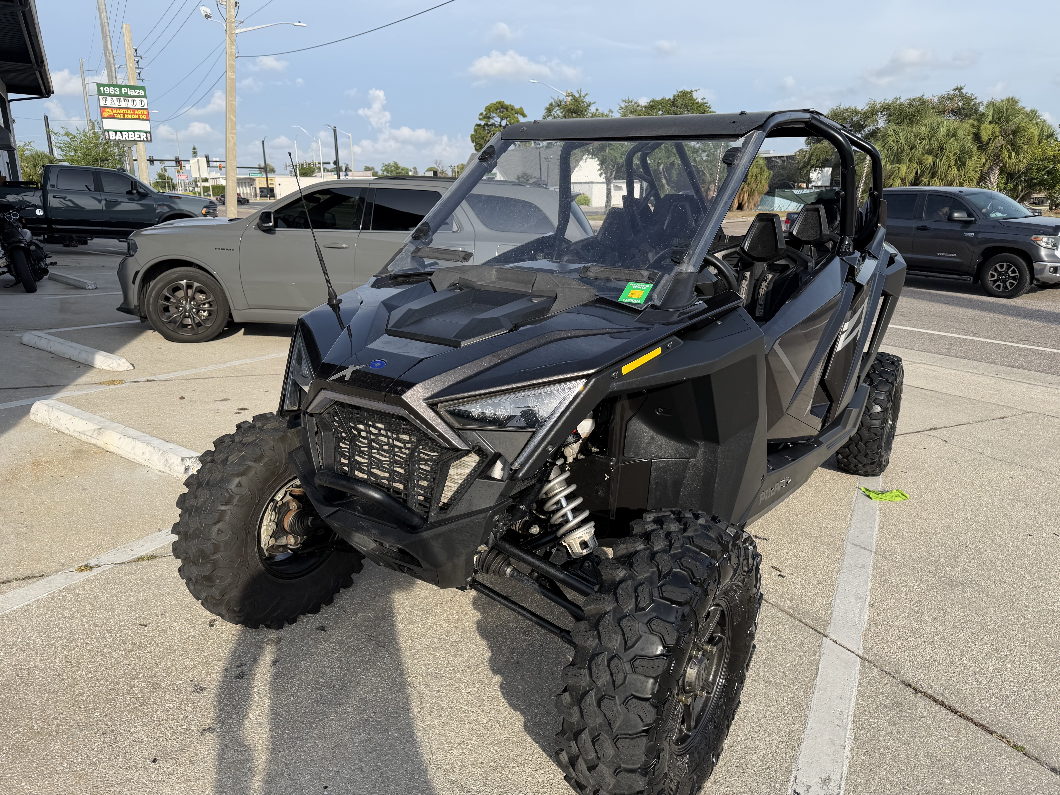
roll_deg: +0.7
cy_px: 398
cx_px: 530
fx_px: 735
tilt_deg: -12.7
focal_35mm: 24
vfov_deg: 56.8
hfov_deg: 71.6
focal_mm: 6.76
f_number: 1.78
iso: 80
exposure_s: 1/3145
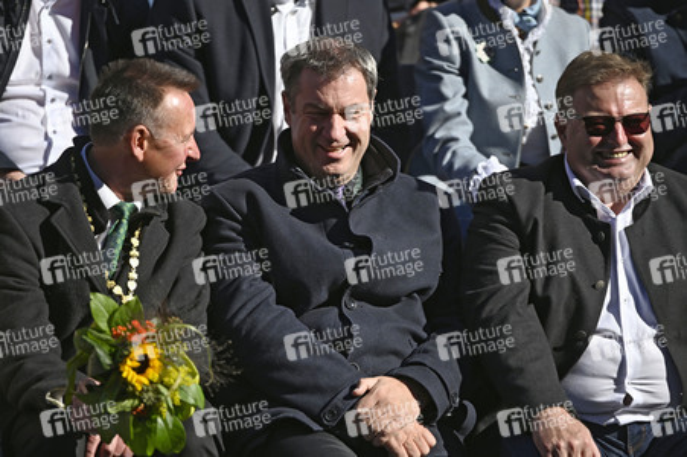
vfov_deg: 6.9
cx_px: 344
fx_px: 3814
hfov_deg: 10.3
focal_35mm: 200
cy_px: 228
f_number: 2.8
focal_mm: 200
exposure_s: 1/3200
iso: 125
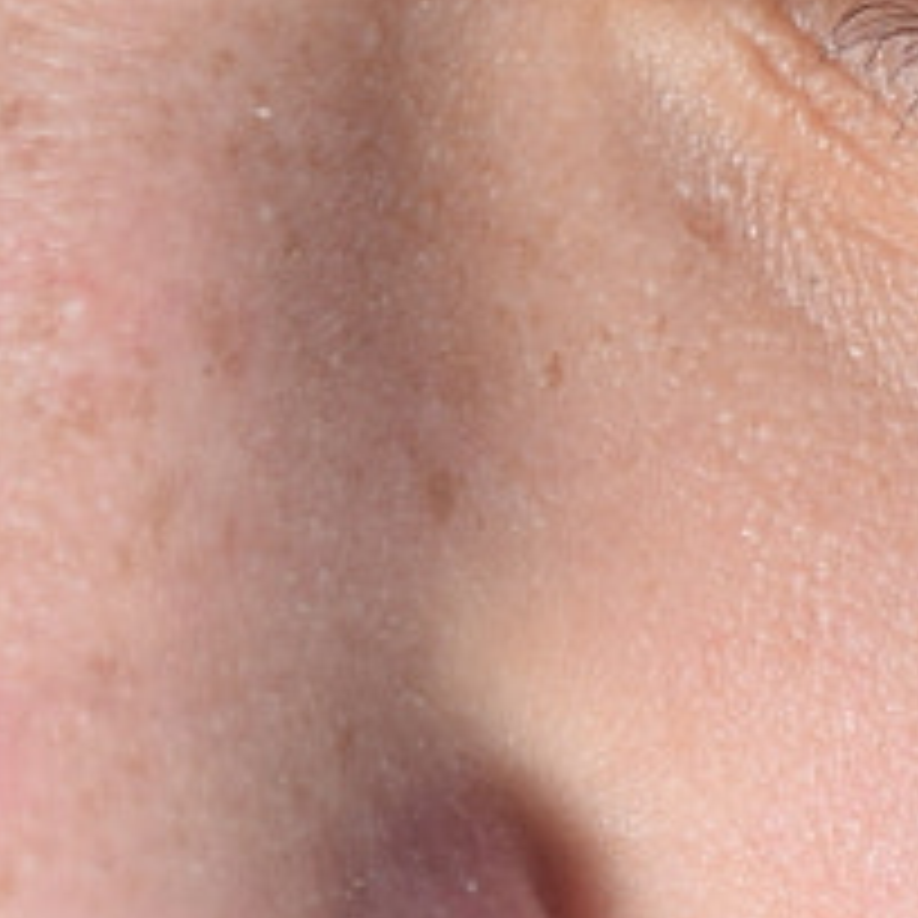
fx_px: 80679
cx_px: 238
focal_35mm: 2689
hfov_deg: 0.7
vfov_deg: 0.7
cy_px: -137
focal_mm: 210
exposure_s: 1/640
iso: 200
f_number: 5.6
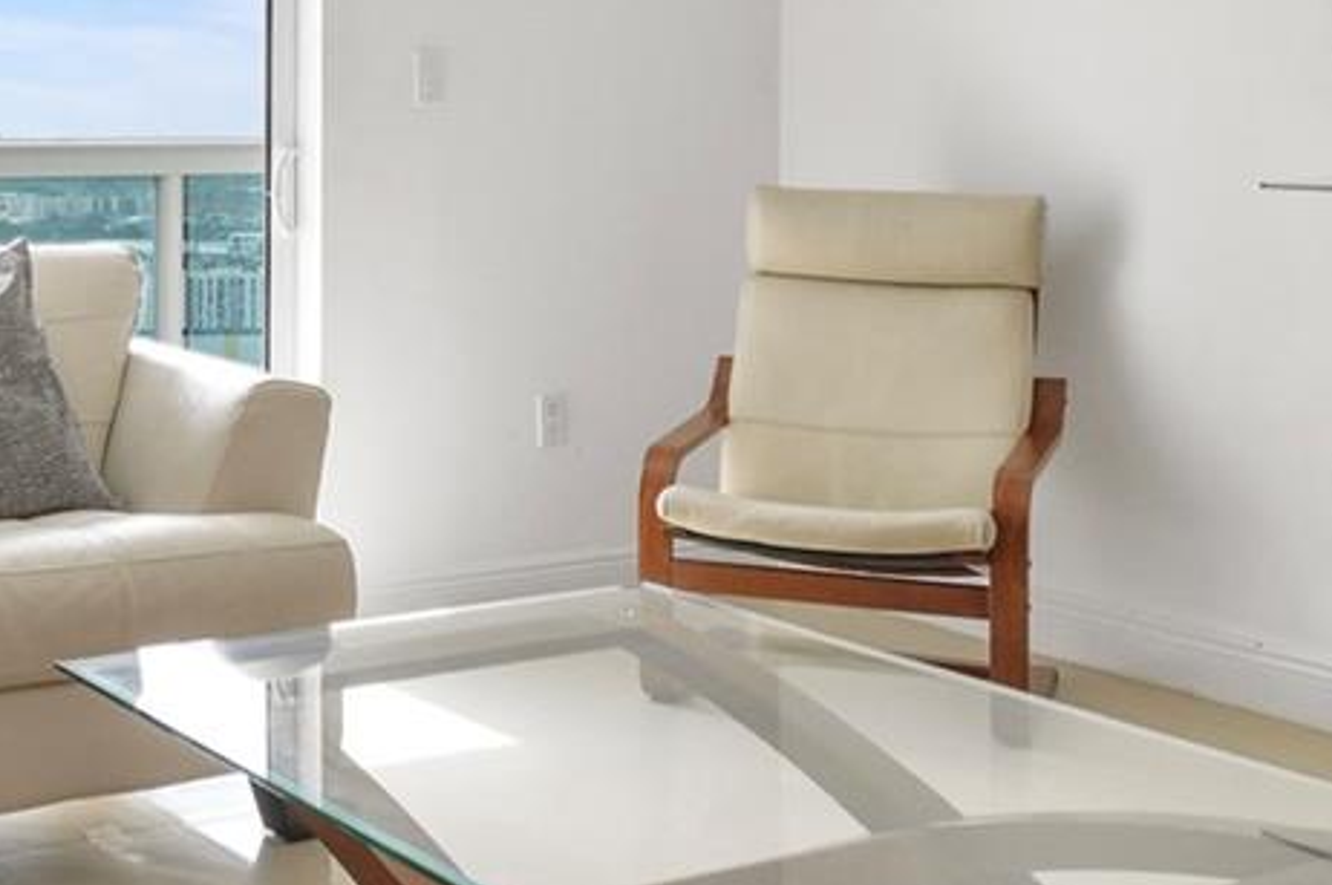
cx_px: 179
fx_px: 1922
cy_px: 414
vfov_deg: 25.9
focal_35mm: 52
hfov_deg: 36.3
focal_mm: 10
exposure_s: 1/250
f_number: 5.6
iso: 250
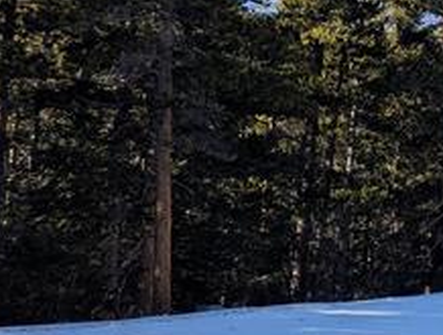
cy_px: 43
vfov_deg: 20.8
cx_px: 625
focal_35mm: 70
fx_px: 899
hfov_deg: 23.4
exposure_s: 1/1508
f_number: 1.85
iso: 43
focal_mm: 6.81
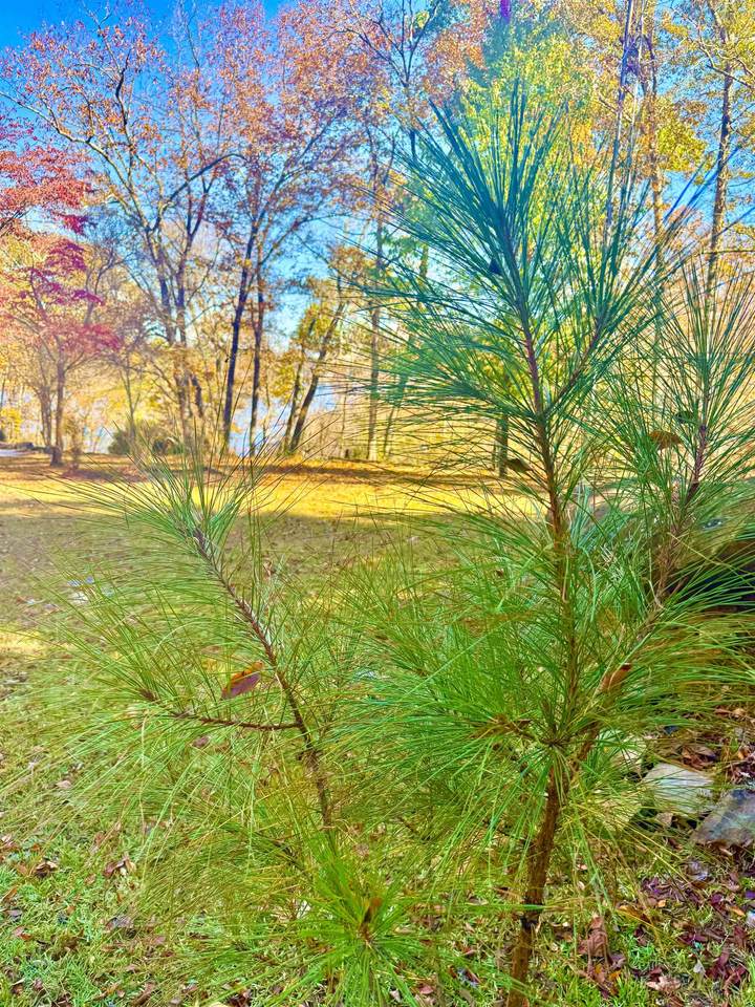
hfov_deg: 56.8
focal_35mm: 24
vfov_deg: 71.6
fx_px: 698
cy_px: 504
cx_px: 378
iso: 100
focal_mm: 6.76
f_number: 1.78
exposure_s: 1/831
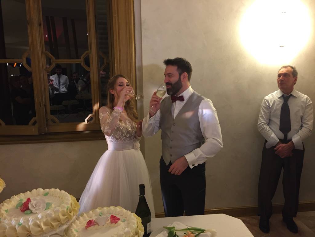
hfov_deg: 61.7
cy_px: 118
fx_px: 264
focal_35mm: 29
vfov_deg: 48.2
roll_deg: +1.3
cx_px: 158
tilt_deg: -10.0
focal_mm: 4.15
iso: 125
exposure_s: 1/33
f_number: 2.2
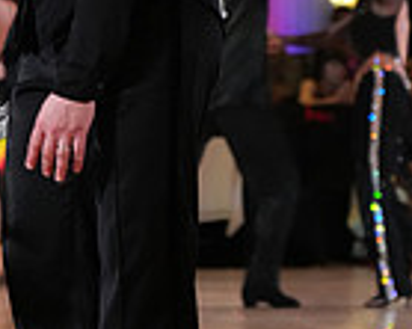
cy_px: -145
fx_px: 5020
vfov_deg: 3.7
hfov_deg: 4.7
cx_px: 16
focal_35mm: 412
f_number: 4
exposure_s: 1/500
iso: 4000
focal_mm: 105
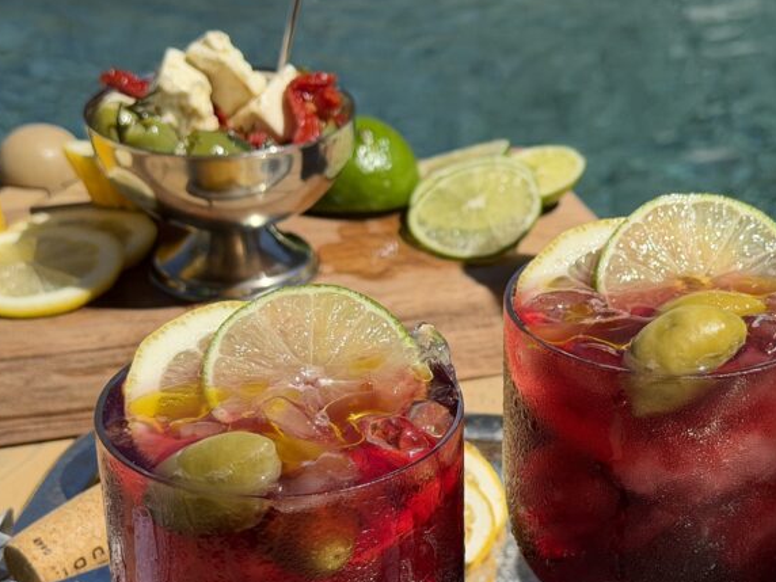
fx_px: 1928
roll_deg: -0.7
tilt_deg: -30.4
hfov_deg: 22.7
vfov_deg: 17.0
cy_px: 483
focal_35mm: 86
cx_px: 501
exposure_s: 1/5208
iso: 80
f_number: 1.78
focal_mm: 6.76
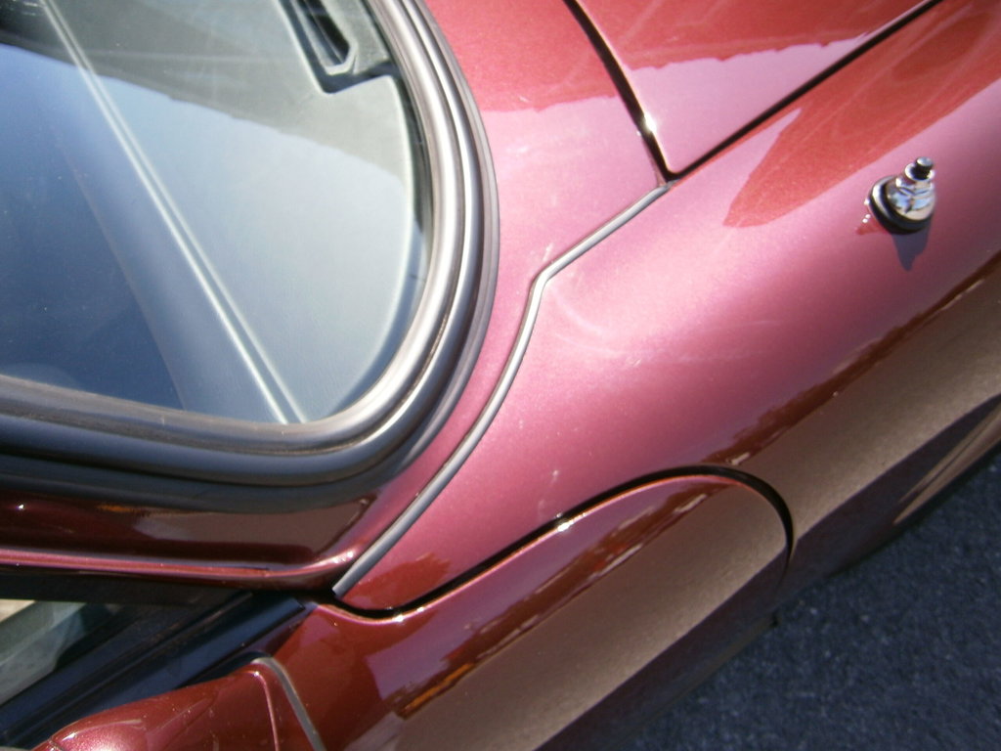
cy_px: 376
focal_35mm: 26
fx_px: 752
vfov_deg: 53.1
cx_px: 500
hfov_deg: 67.3
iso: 80
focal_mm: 4.7
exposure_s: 1/320
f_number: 2.8
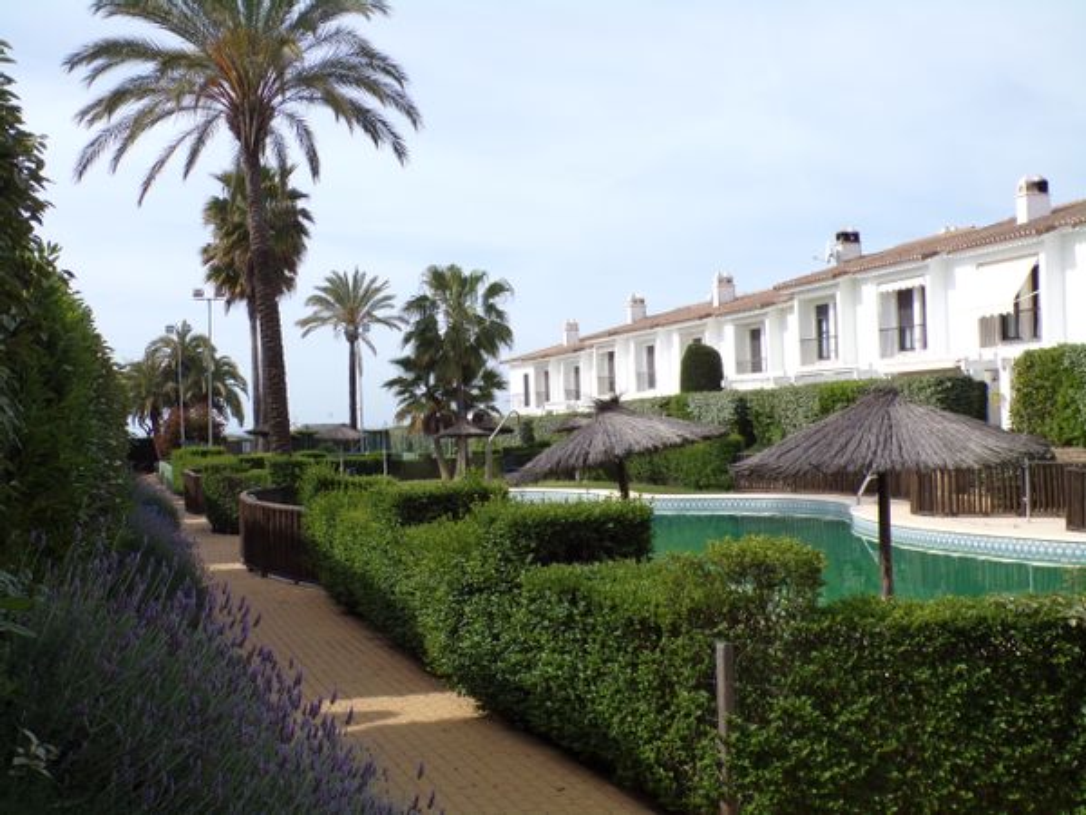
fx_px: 1318
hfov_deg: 44.8
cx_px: 543
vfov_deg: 34.3
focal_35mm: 42
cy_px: 408
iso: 80
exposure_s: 1/450
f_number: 4.9
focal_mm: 7.6
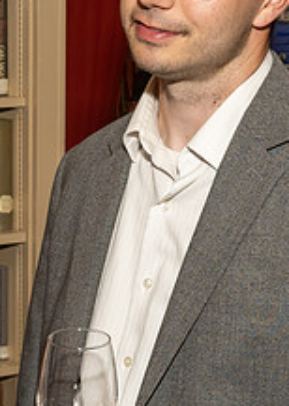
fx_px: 1484
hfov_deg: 11.1
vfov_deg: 15.5
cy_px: 222
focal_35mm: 129
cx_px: 169
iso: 500
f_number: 7.1
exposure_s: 1/250
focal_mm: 24
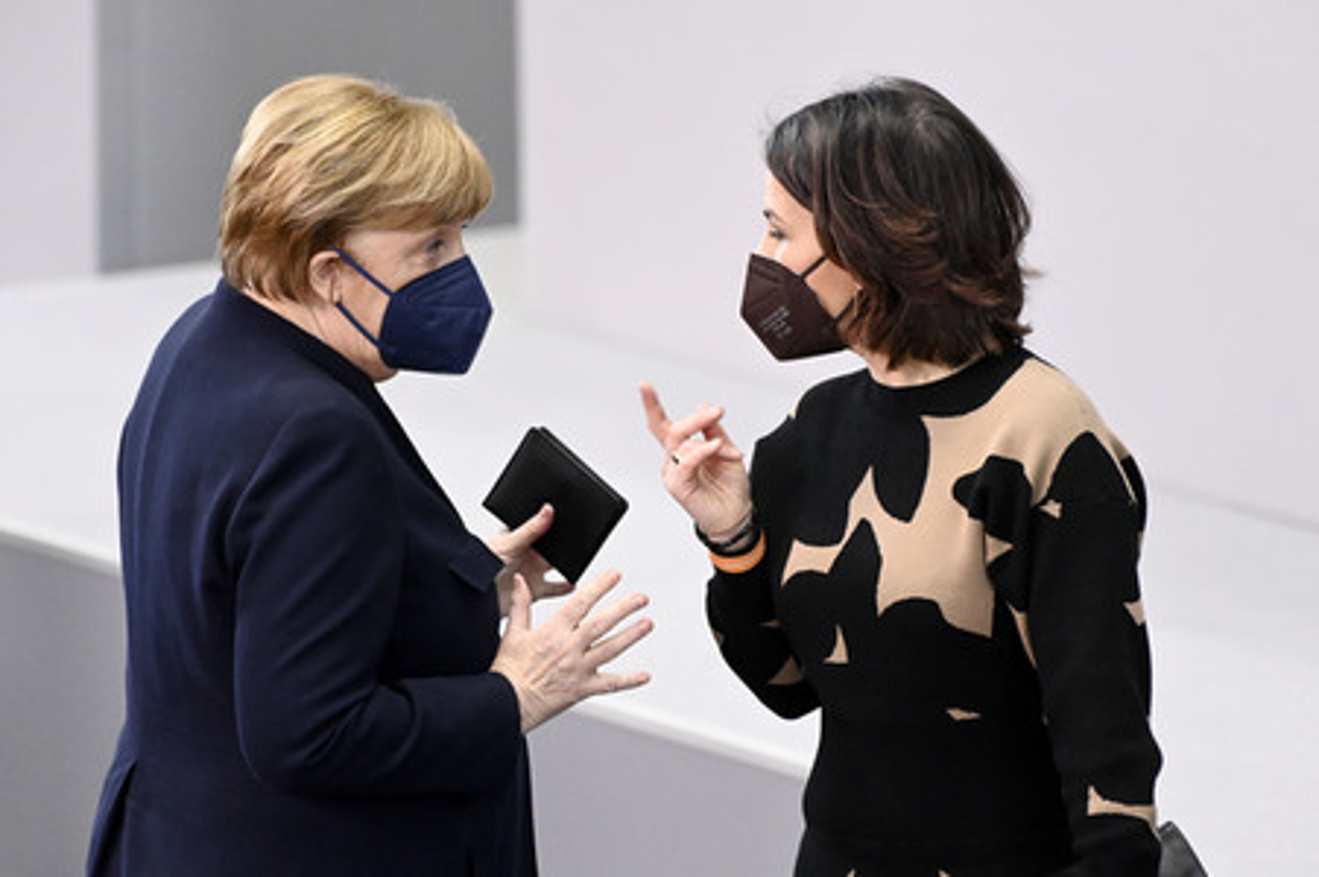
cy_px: 438
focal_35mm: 500
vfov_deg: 2.7
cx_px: 660
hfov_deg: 4.1
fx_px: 18306
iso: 8000
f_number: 5.6
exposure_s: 1/320
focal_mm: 500
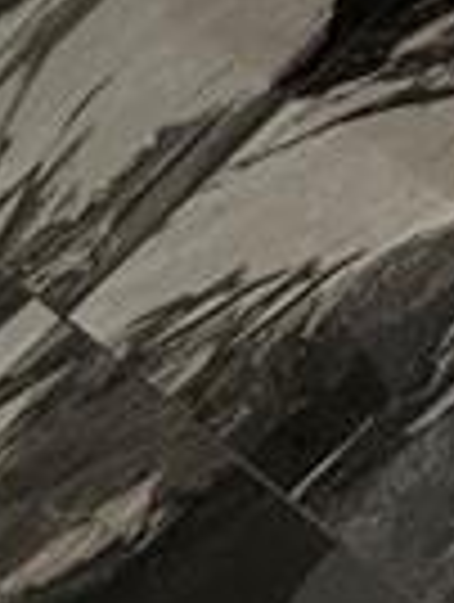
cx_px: 1025
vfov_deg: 13.1
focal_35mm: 80
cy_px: -1026
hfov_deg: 14.1
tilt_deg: -10.0
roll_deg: +0.6
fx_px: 1395
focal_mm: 2.22
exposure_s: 1/120
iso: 250
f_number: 2.2
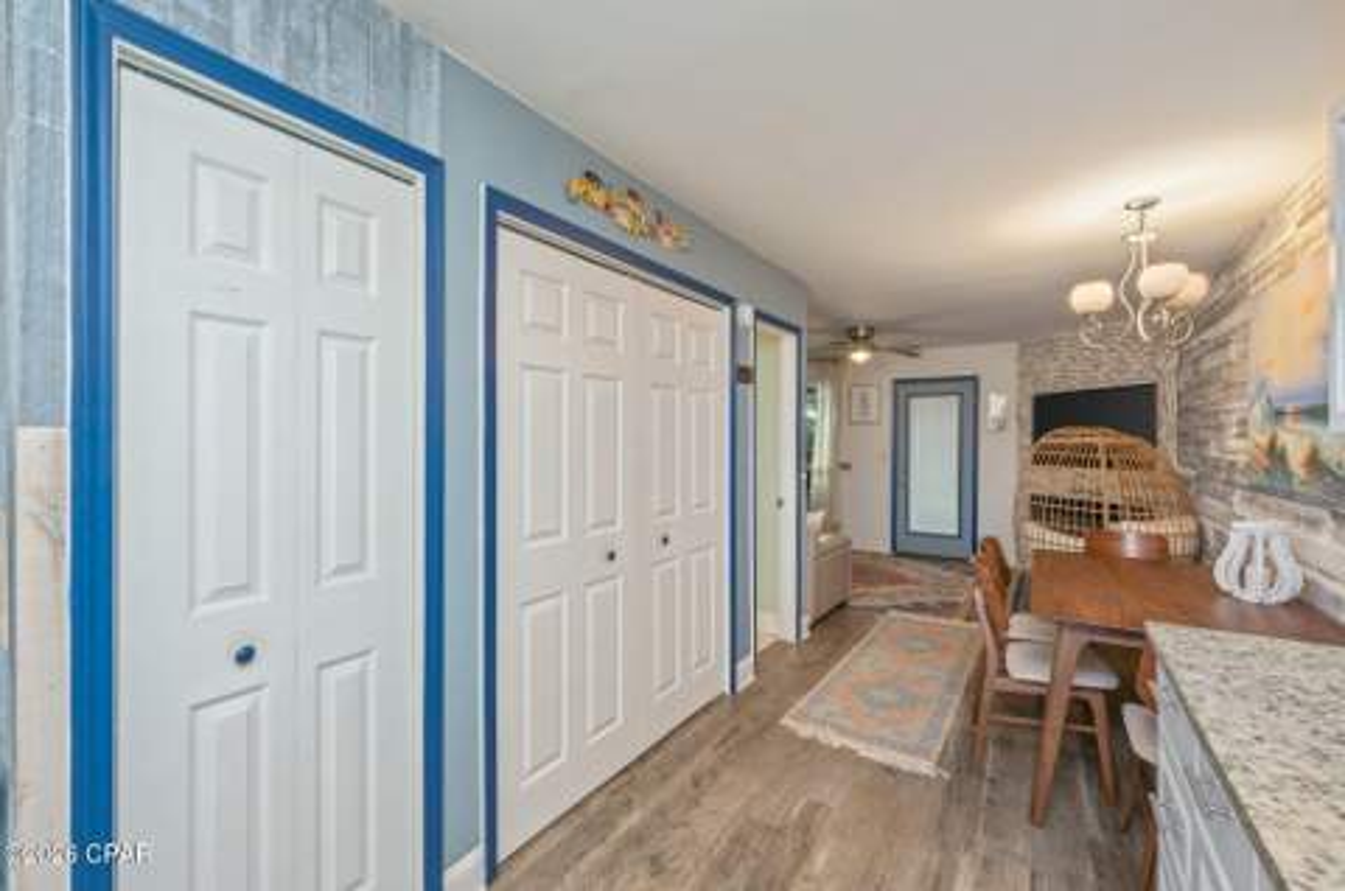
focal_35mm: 16
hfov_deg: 98.6
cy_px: 446
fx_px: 578
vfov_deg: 75.3
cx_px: 672
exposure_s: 1/30
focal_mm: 15.5
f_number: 8
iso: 320
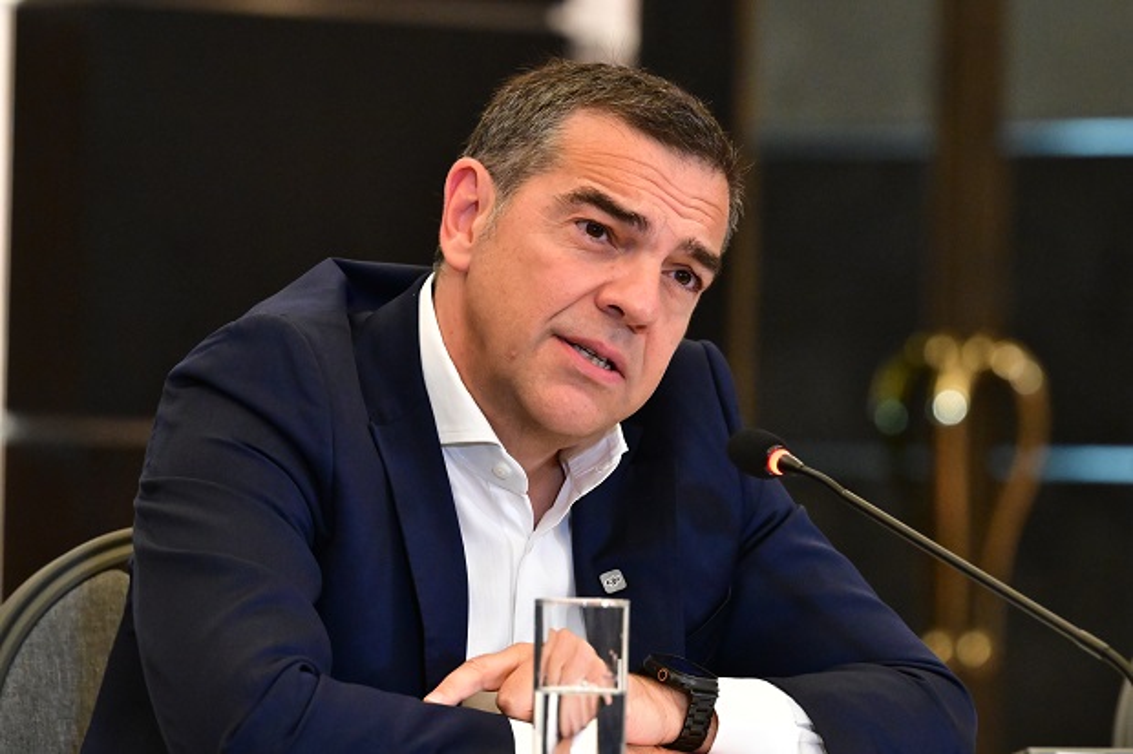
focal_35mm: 255
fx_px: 8023
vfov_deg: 5.4
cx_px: 566
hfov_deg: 8.1
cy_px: 377
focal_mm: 170
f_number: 4.5
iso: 8000
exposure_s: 1/320
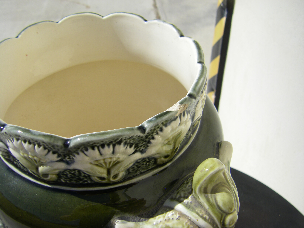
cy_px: 114
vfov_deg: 37.7
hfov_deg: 49.0
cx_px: 152
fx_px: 334
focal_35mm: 38
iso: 64
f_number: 7
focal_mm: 6.3
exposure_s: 1/320
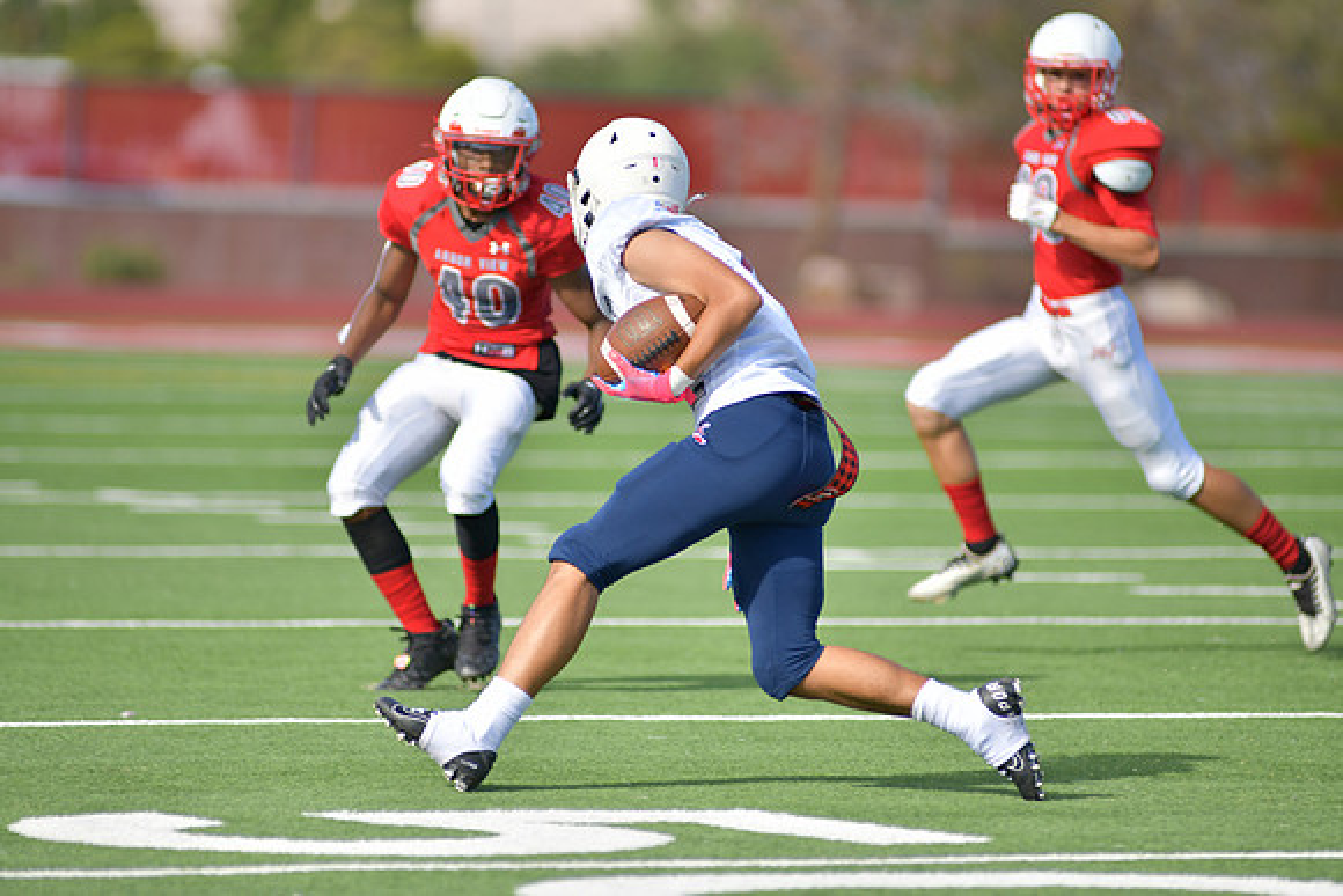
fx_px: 11194
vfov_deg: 4.6
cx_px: 672
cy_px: 448
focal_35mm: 300
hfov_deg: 6.9
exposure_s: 1/2000
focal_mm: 300
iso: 180
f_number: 3.5
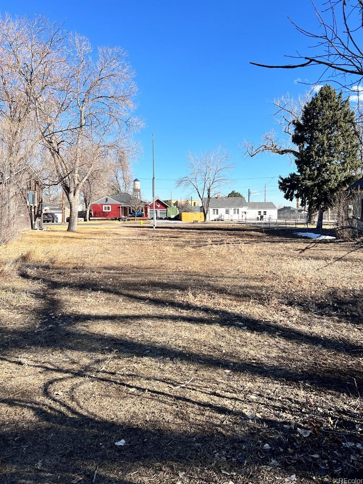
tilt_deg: -2.4
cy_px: 235
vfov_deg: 65.3
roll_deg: +0.0
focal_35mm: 27
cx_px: 188
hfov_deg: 51.3
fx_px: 378
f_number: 1.5
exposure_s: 1/2762
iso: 50
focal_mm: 5.7
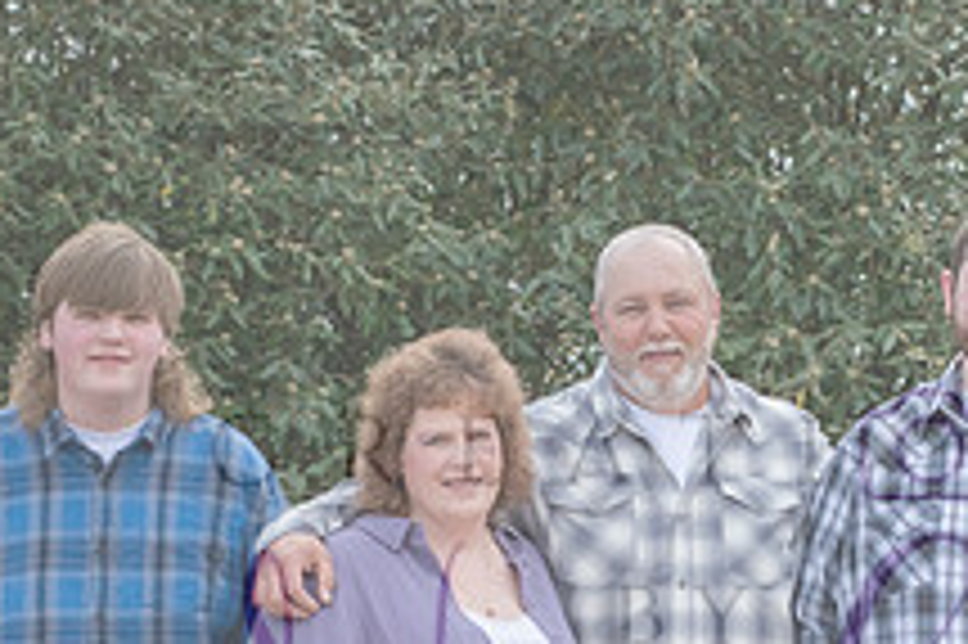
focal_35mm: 216
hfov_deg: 9.5
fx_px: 5803
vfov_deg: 6.3
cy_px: 705
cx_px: 738
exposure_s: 1/640
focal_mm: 80
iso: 400
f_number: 6.3
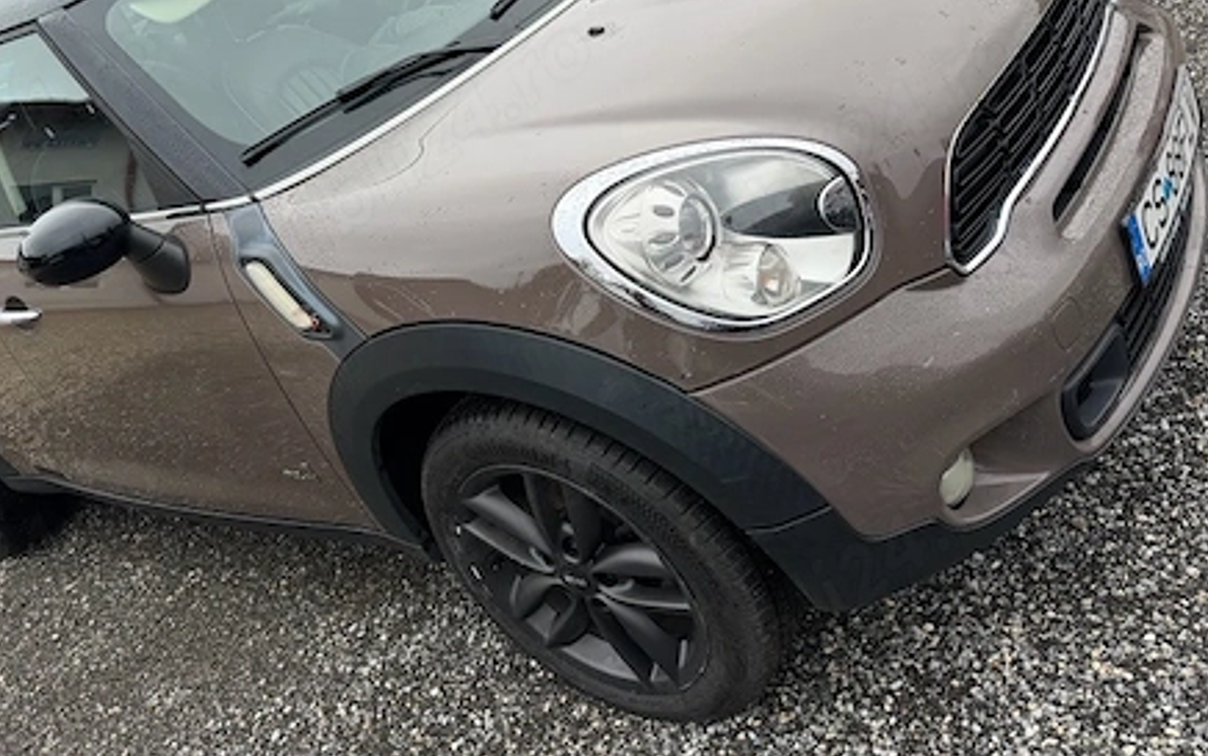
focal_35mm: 35
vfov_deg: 35.4
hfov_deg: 55.1
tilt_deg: -15.2
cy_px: 174
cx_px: 521
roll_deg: +26.0
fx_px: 1153
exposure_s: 1/453
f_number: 1.78
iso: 80
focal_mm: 6.76
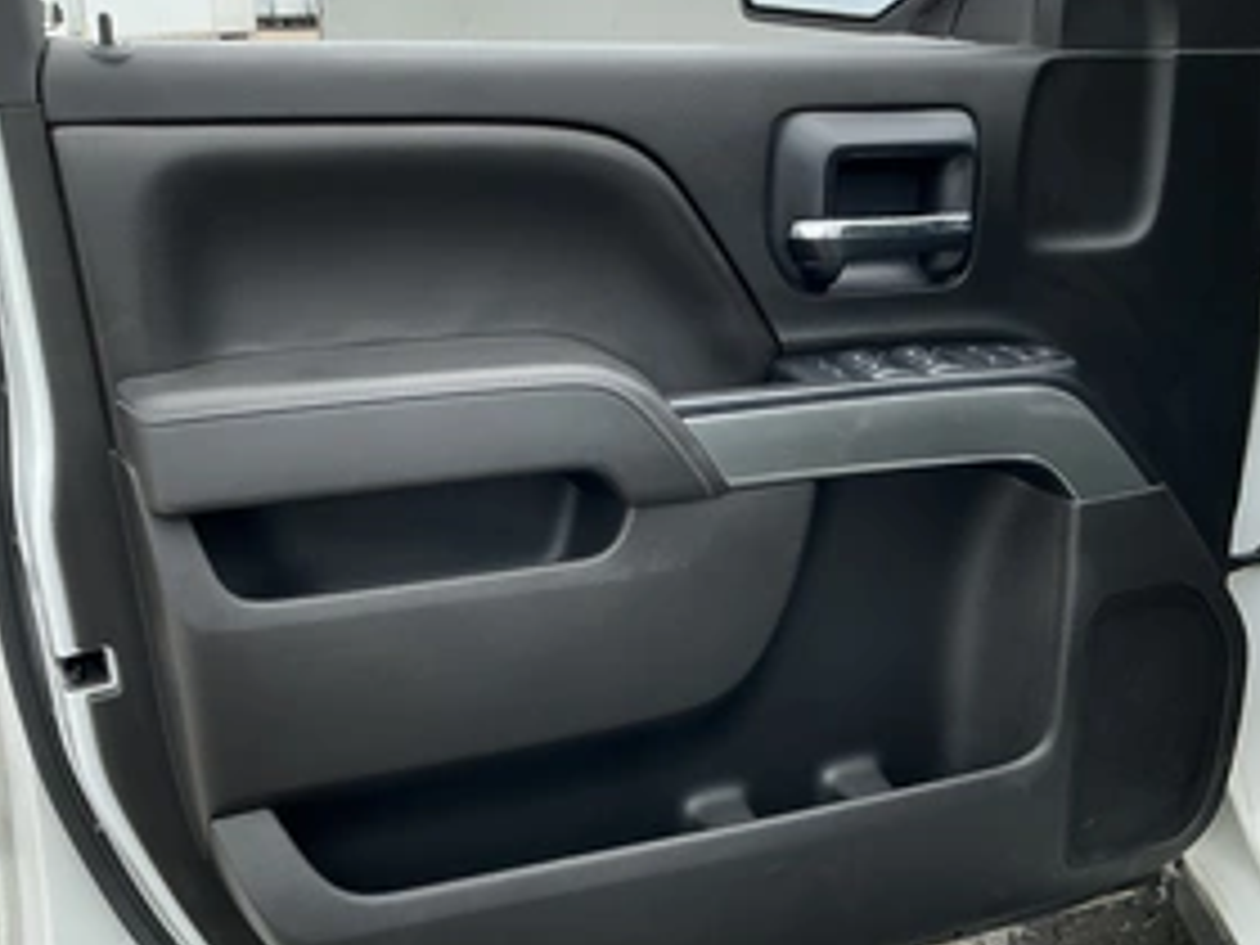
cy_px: 508
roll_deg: +2.5
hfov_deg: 46.6
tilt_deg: -17.5
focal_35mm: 40
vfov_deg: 35.9
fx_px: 1456
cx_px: 513
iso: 25
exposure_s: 1/403
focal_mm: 3
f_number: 1.8
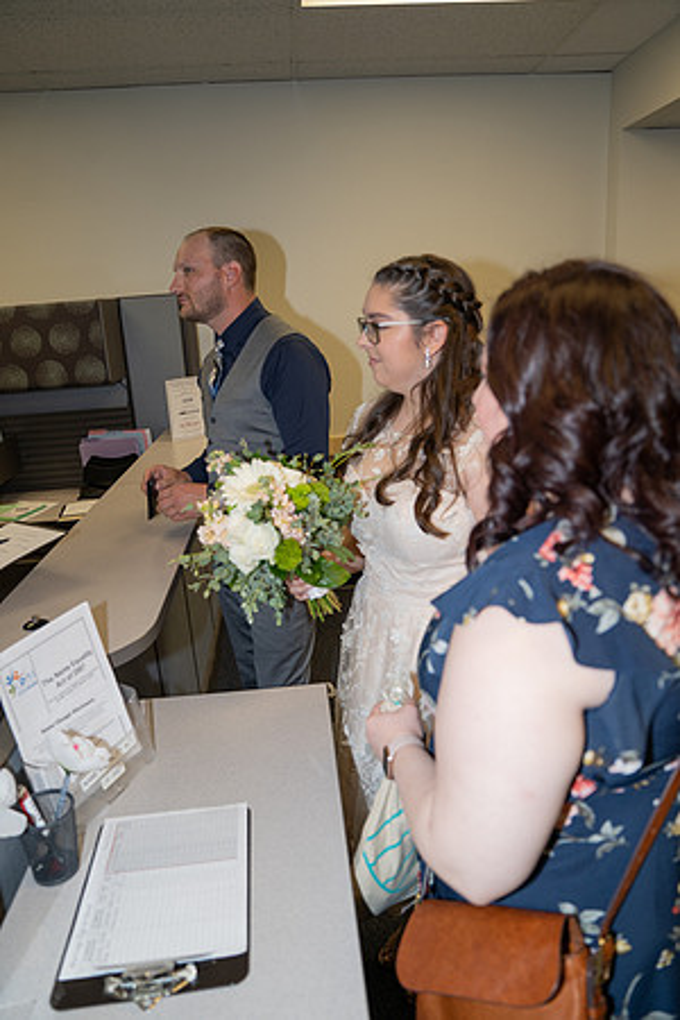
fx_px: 708
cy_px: 510
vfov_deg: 71.5
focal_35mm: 25
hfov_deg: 51.3
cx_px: 340
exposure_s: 1/250
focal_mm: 25
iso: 640
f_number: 2.8
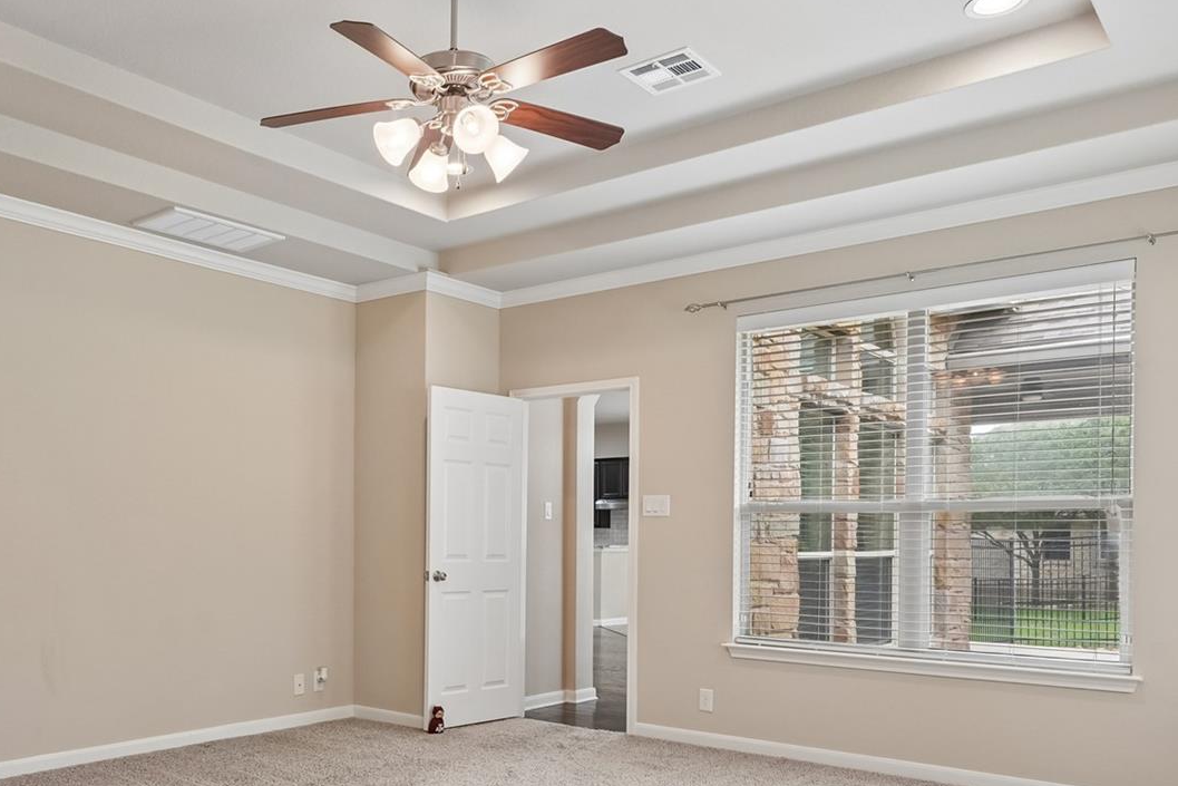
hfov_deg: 59.2
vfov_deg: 41.7
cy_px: 533
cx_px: 415
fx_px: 1014
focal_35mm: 31
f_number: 8
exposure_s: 1/60
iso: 800
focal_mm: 16
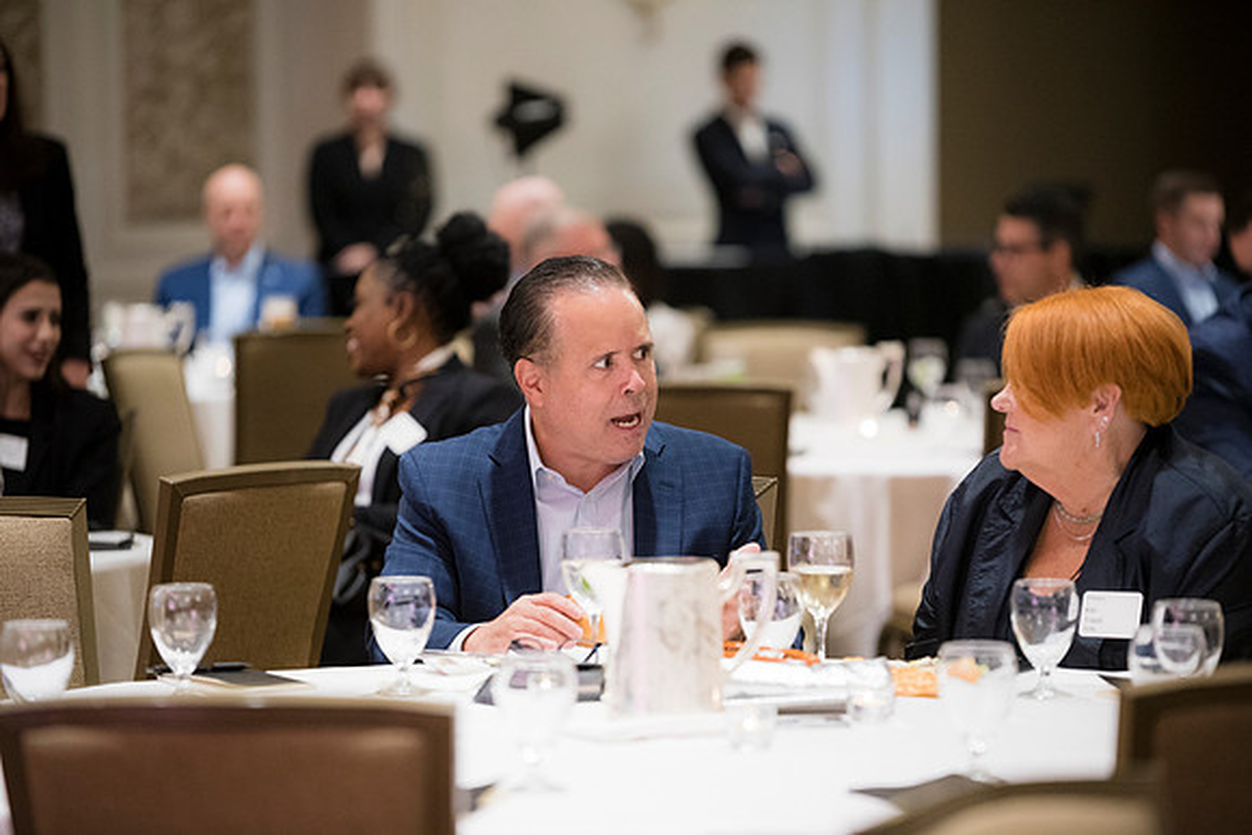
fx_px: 5913
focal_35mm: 170
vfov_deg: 8.1
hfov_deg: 12.1
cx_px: 626
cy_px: 418
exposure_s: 1/125
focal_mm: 170
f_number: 2.8
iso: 3200
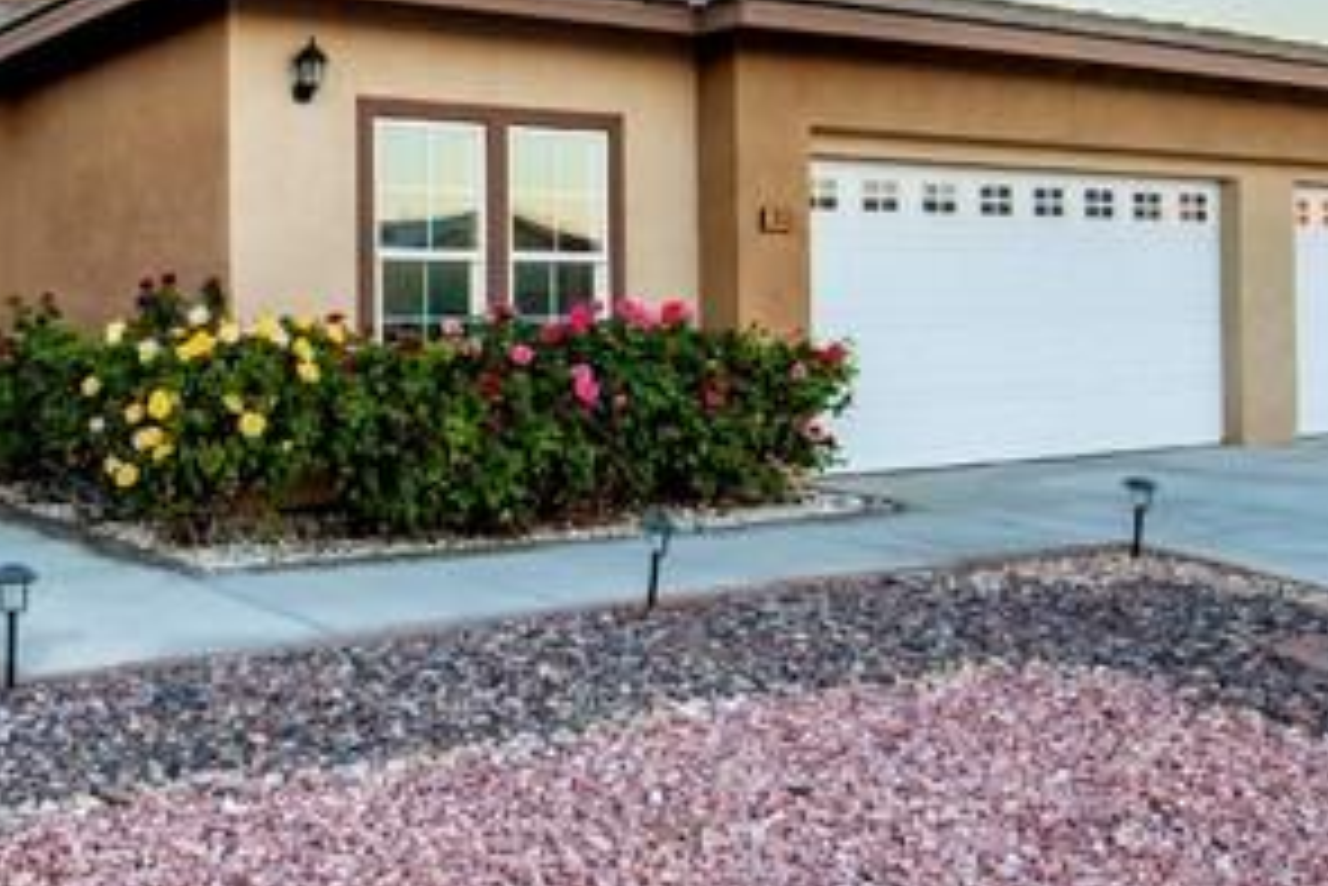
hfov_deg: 46.2
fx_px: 1439
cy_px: 236
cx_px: 212
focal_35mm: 39
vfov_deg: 33.6
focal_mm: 12
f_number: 10
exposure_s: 1/30
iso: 200
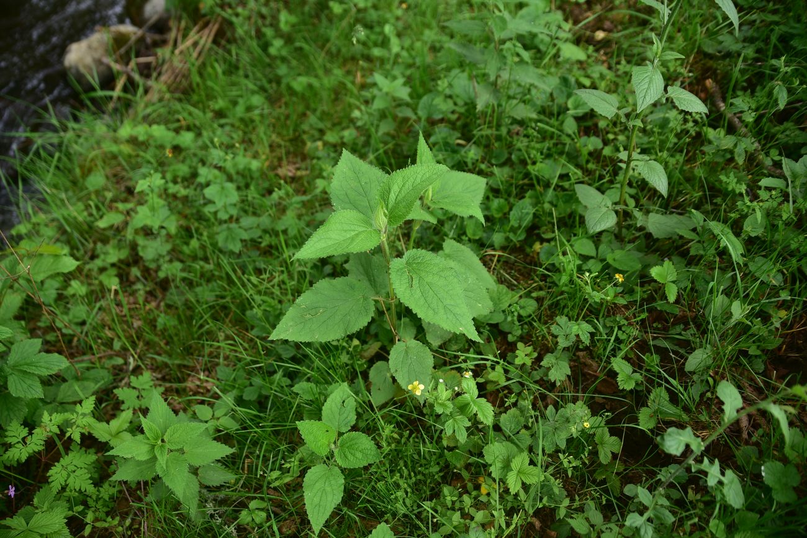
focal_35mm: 50
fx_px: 1121
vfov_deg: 27.0
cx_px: 404
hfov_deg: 39.6
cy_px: 269
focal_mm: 50
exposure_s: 1/125
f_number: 3.5
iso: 250
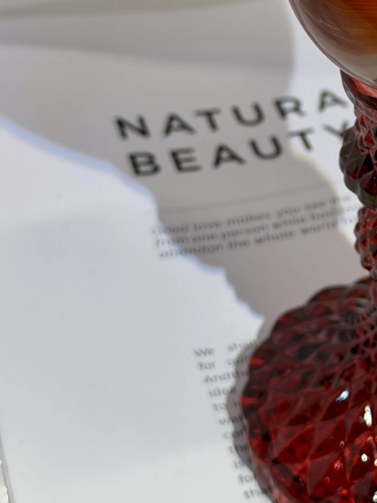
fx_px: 1524
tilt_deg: -39.4
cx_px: 346
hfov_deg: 14.0
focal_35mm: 105
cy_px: 136
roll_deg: -2.1
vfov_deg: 18.6
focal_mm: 6.76
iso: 64
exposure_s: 1/309
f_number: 1.78
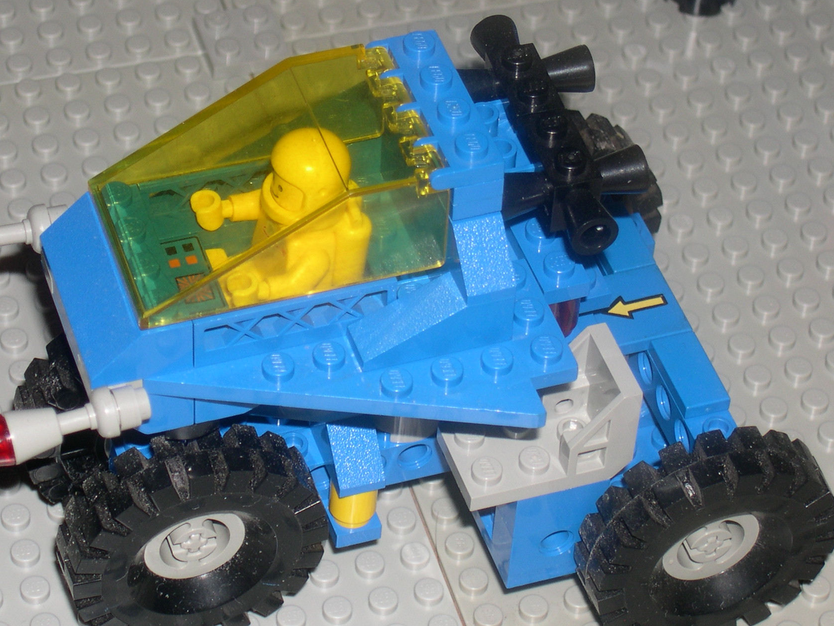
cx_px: 319
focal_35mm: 125
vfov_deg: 11.9
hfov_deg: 15.8
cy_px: 300
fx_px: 3012
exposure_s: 1/60
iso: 100
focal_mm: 19.5
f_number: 4.5
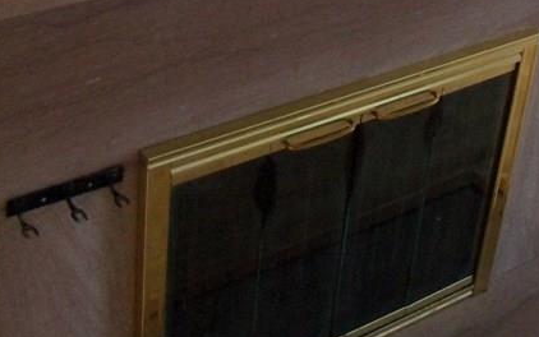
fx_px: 1322
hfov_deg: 21.6
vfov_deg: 14.3
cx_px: 627
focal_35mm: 90
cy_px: -17
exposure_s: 1/40
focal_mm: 6.2
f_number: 3.5
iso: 400
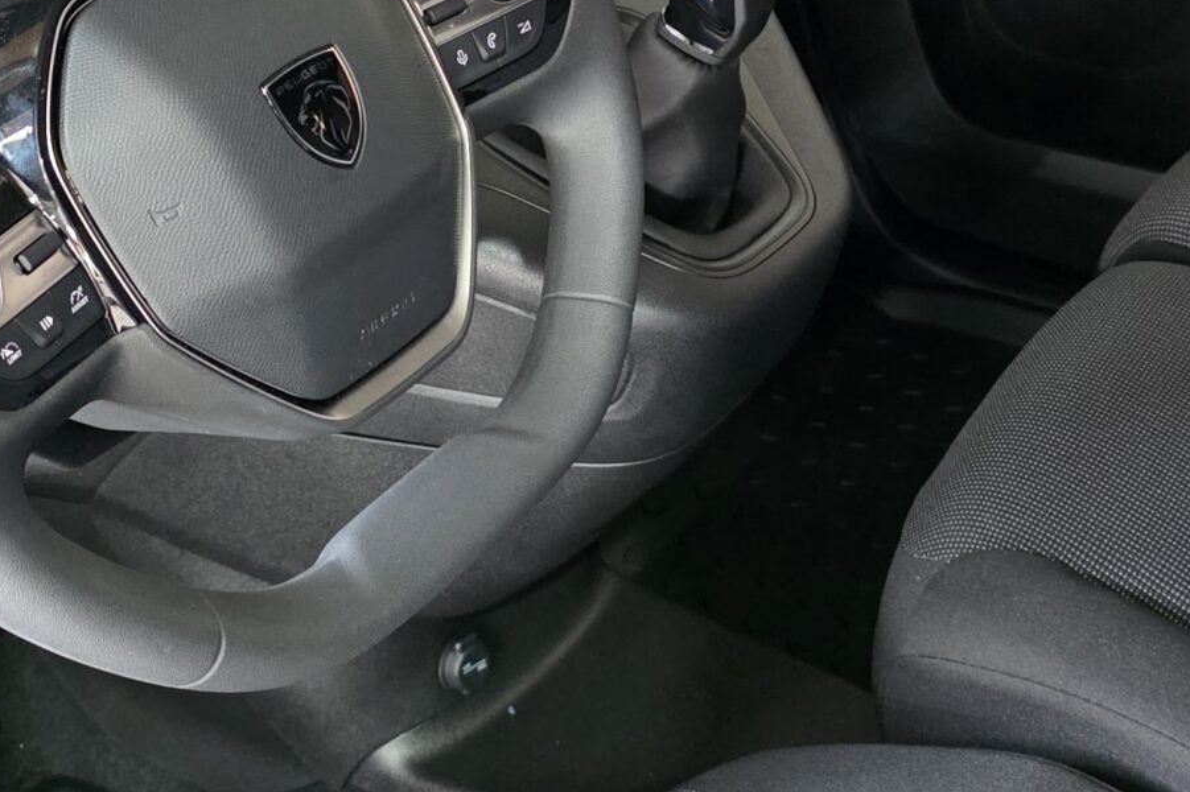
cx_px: 559
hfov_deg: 29.7
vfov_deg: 19.8
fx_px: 2247
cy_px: 139
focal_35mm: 68
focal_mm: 6.3
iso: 1600
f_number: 1.7
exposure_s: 1/50
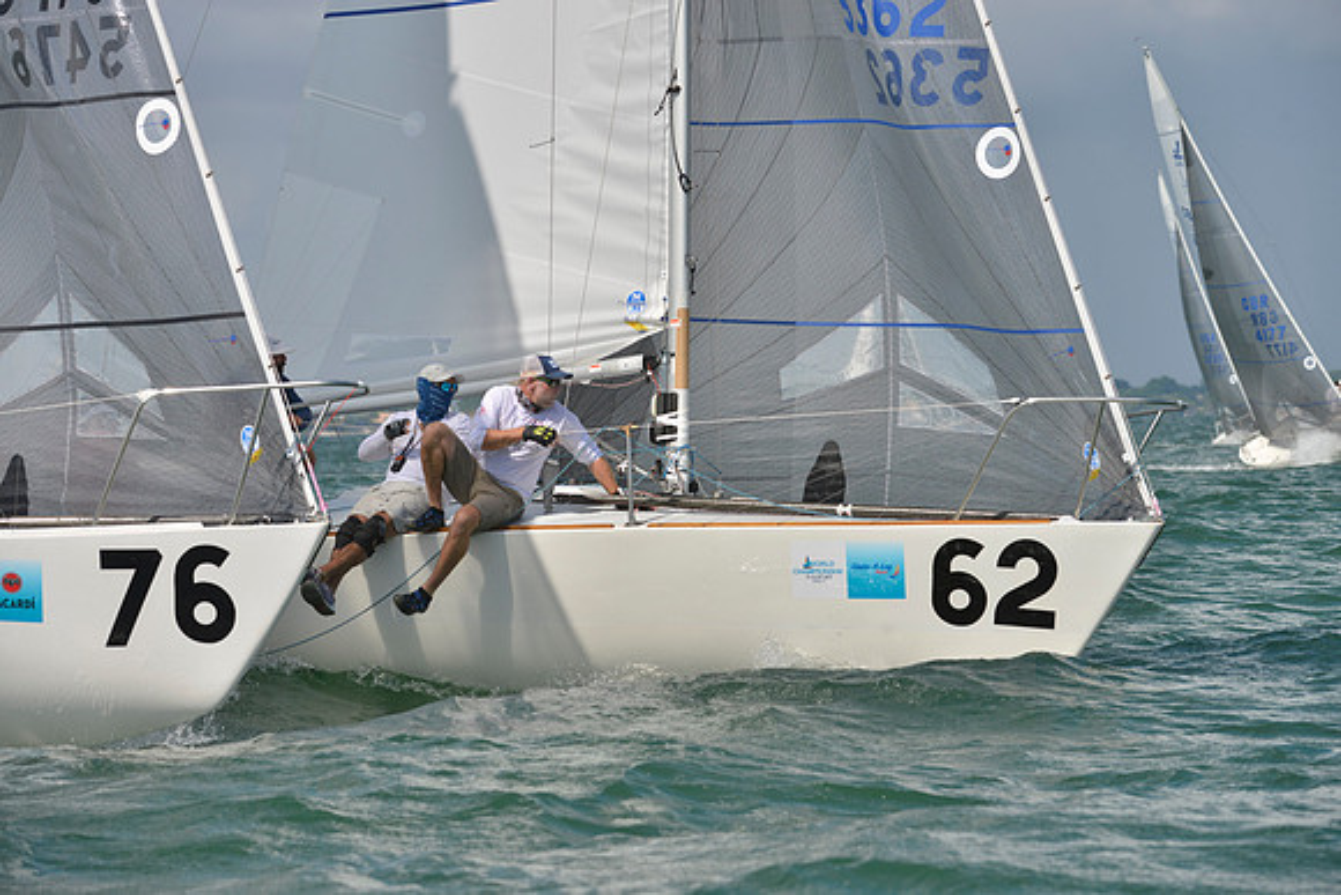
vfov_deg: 6.9
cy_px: 448
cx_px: 670
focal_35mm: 200
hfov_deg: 10.3
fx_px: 7451
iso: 200
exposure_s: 1/1000
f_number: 8
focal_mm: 200
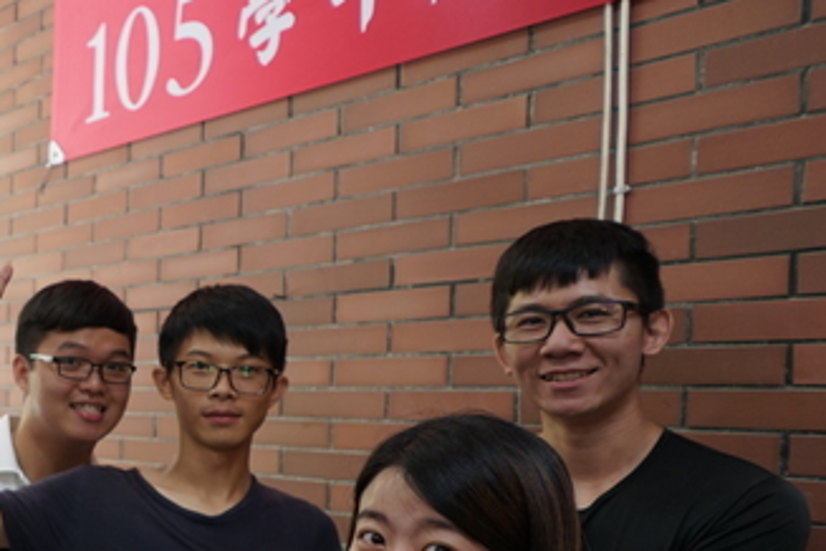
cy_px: 436
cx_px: -28
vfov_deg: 29.2
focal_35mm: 45
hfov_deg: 38.0
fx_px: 1032
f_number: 3.2
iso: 400
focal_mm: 21
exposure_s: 1/60
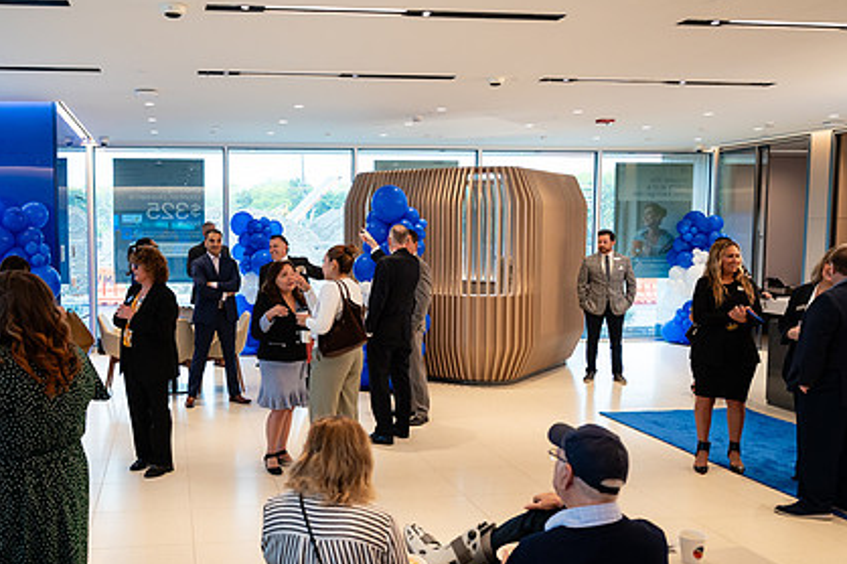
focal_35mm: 36
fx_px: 846
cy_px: 300
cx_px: 276
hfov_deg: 52.1
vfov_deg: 36.8
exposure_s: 1/200
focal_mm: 25
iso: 640
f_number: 3.2
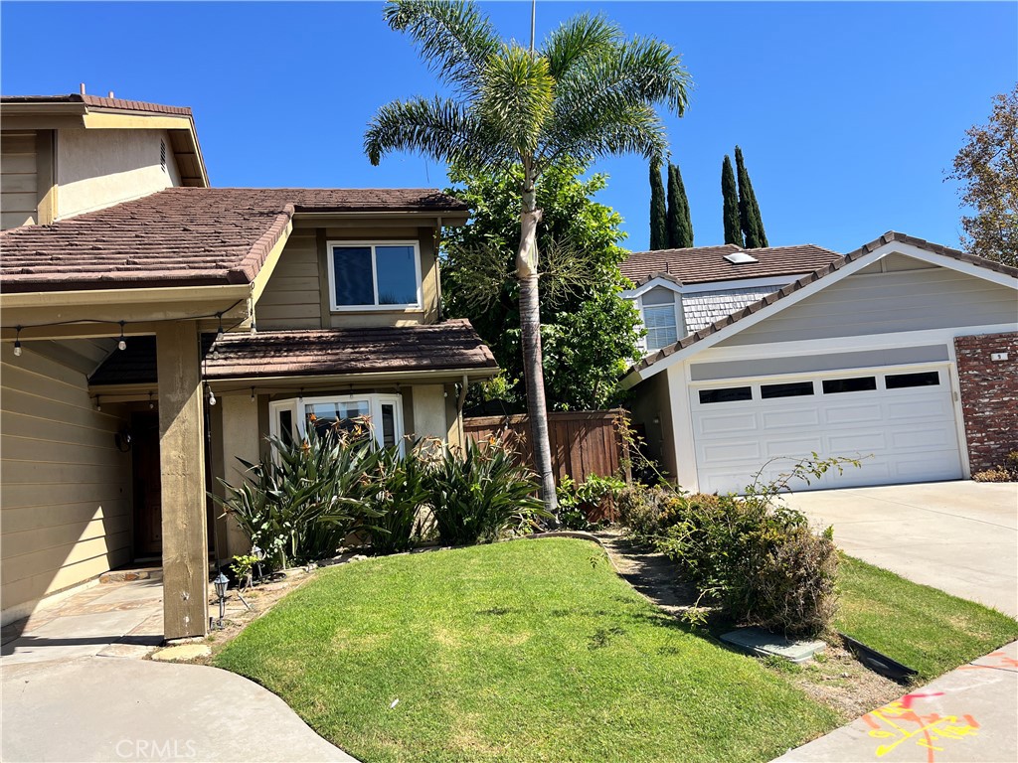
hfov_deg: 67.3
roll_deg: +4.8
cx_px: 509
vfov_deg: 53.1
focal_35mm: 26
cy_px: 382
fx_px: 765
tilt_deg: +4.6
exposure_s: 1/1721
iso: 50
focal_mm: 5.1
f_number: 1.6
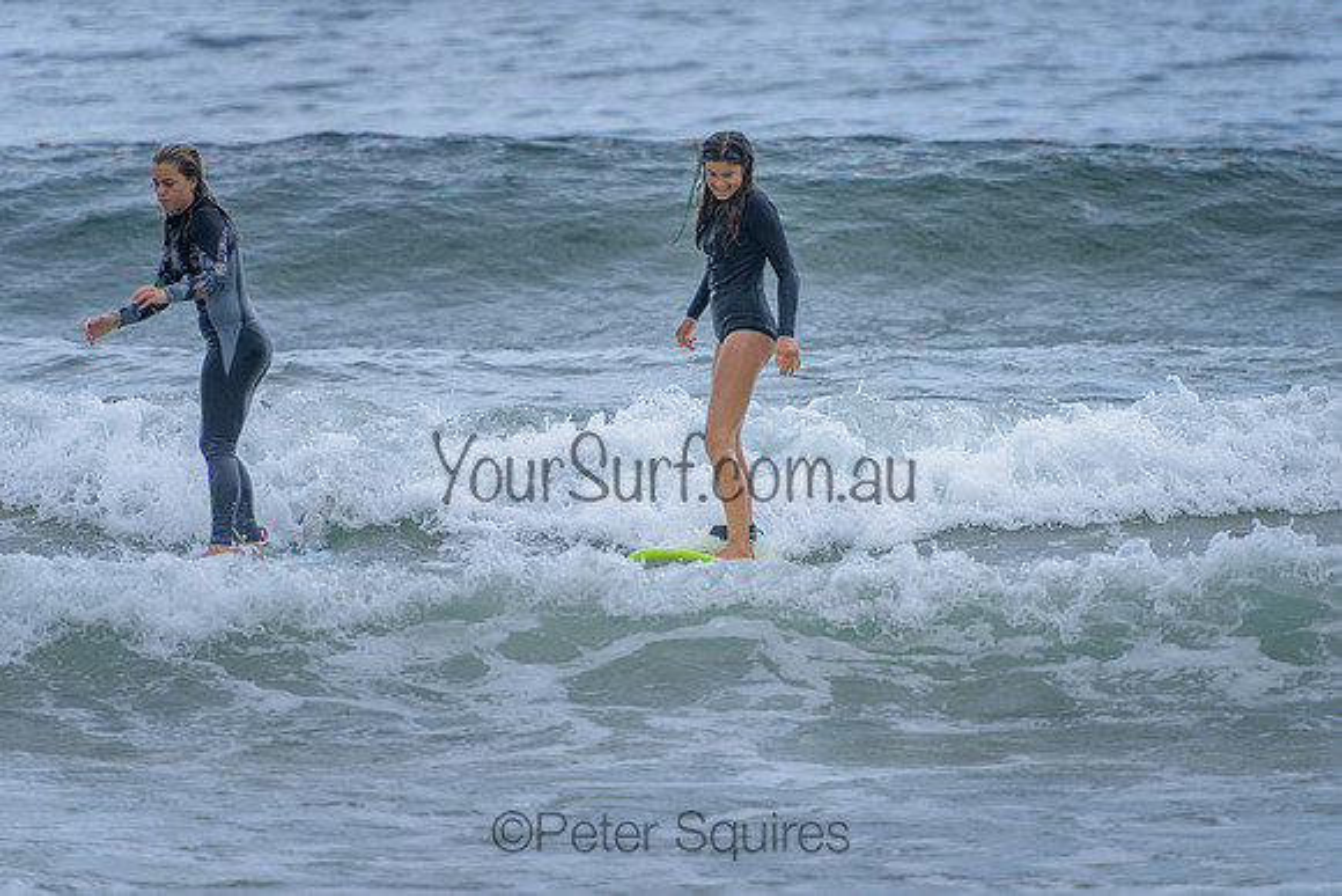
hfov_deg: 4.2
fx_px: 18282
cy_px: 347
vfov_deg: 2.8
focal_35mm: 490
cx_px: 823
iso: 220
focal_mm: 400
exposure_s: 1/1600
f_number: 5.6
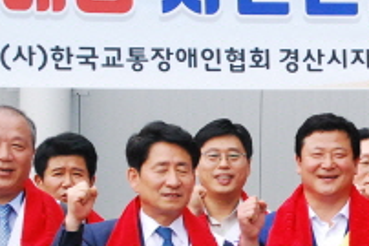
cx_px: 451
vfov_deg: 6.9
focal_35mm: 198
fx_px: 2031
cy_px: 292
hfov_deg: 10.2
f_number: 10
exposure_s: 1/500
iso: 1250
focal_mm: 38
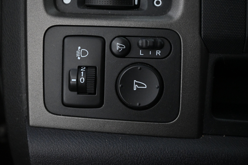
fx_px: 325
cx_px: 124
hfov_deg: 41.7
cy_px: 82
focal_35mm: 47
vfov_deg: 28.5
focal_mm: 31.5
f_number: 5
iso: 5600
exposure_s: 1/50
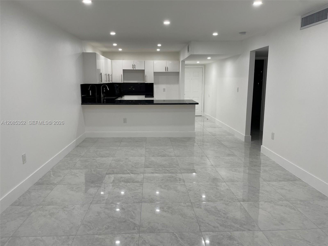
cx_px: 164
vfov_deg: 53.1
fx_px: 246
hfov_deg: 67.3
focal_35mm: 26
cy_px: 123
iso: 64
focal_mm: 4.2
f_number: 1.6
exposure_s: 1/120
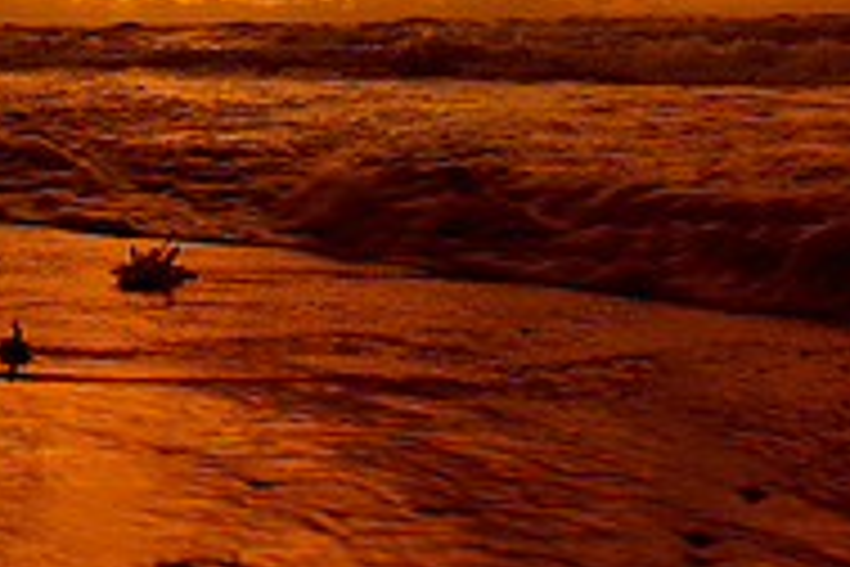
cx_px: 85
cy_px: -214
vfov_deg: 23.0
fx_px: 1193
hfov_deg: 36.8
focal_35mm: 51
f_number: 9
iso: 200
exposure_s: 1/50
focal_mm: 11
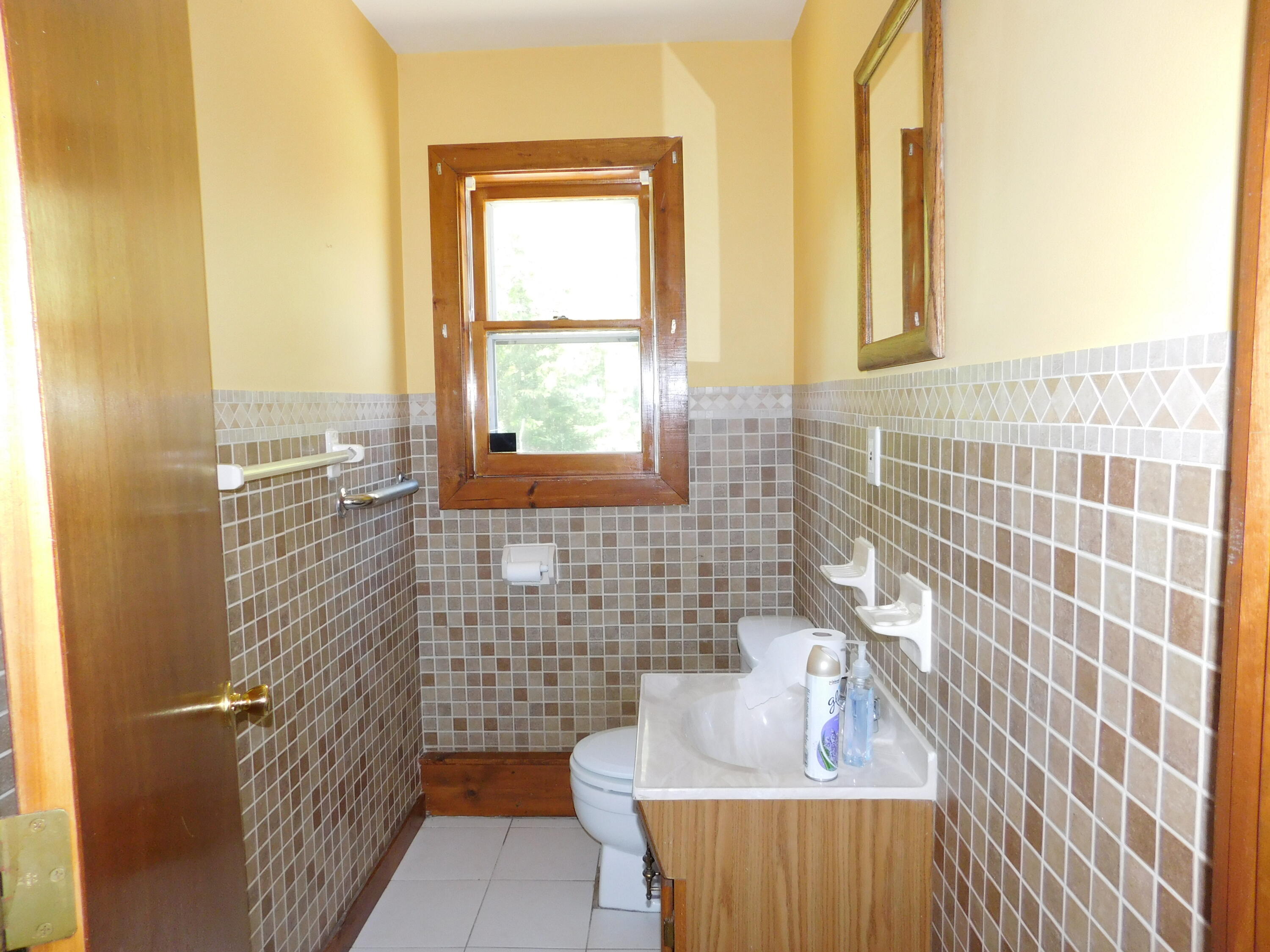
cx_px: 635
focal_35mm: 23
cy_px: 476
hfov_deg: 73.9
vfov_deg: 58.9
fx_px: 844
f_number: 3
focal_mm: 4
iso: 200
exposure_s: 1/30
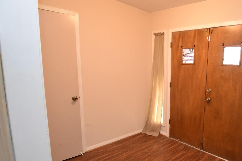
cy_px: 88
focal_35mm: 23
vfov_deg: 55.0
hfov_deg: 70.6
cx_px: 184
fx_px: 155
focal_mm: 10
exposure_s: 1/60
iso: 2500
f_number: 3.5
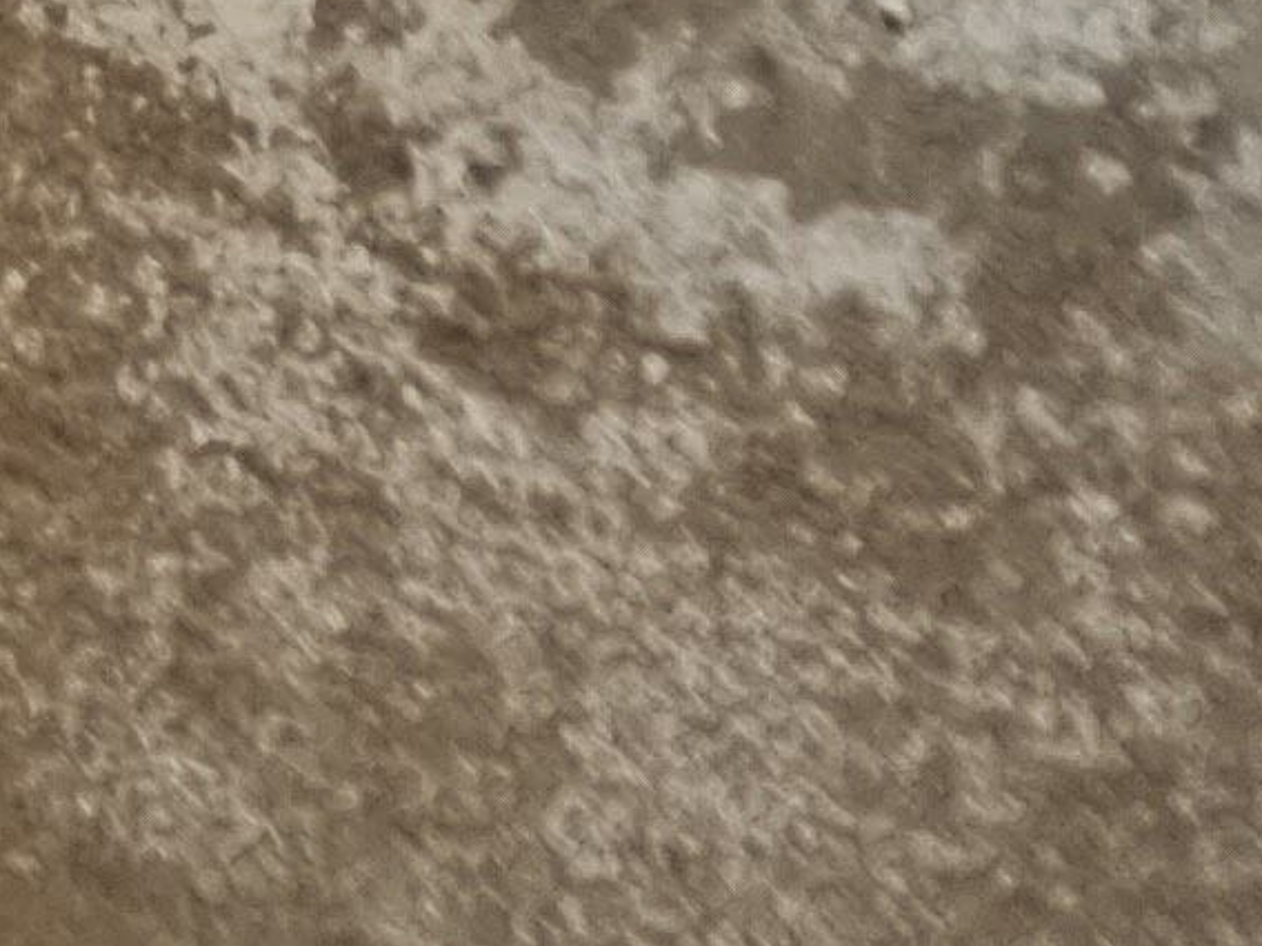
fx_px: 6161
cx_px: -2848
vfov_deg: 7.7
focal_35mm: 169
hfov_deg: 8.9
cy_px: -1883
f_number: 1.8
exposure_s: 1/100
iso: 50
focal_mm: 6.7
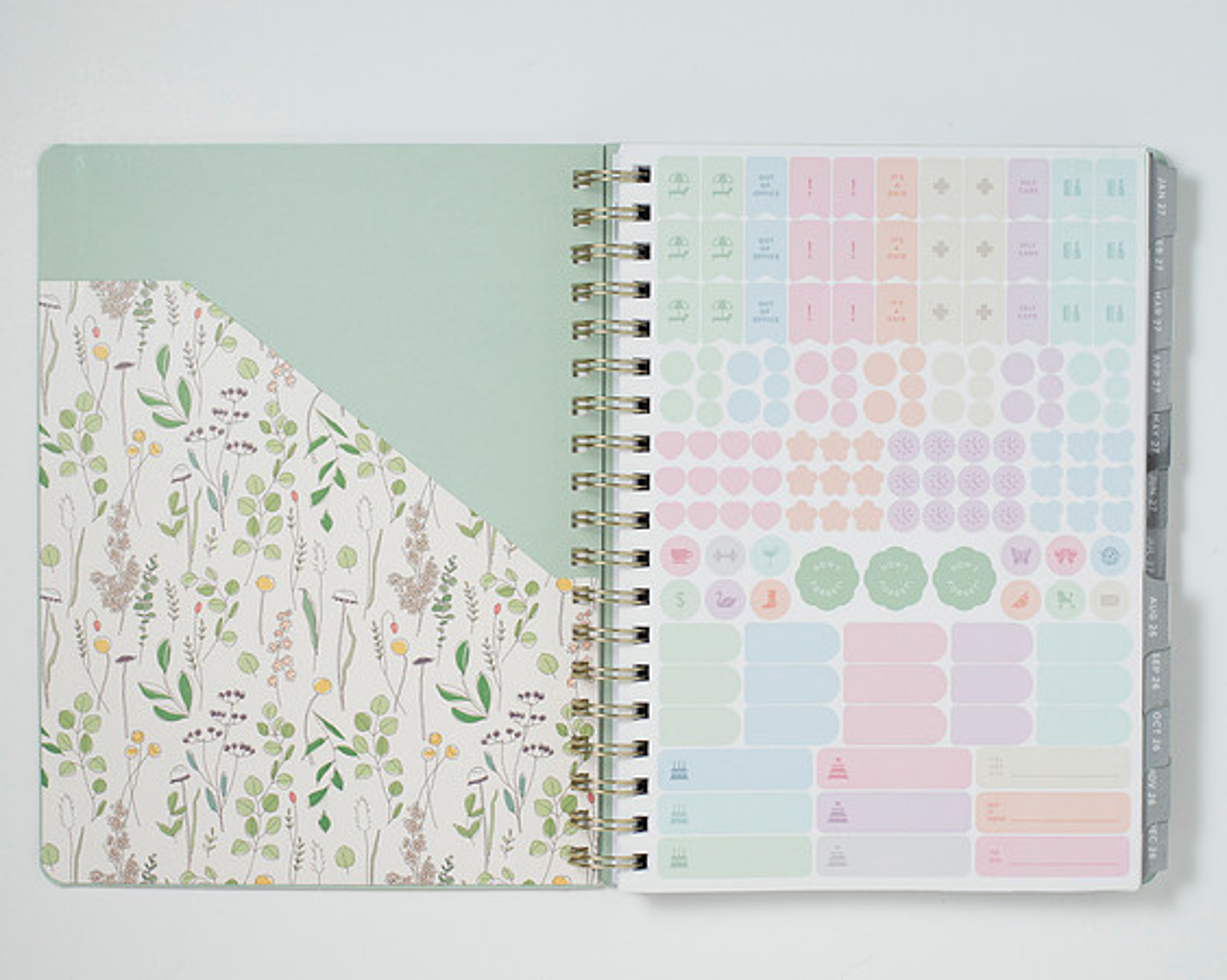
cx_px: 631
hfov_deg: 29.6
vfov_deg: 23.8
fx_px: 2322
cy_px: 542
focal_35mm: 64
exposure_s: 1/200
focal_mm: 50
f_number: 9
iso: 200
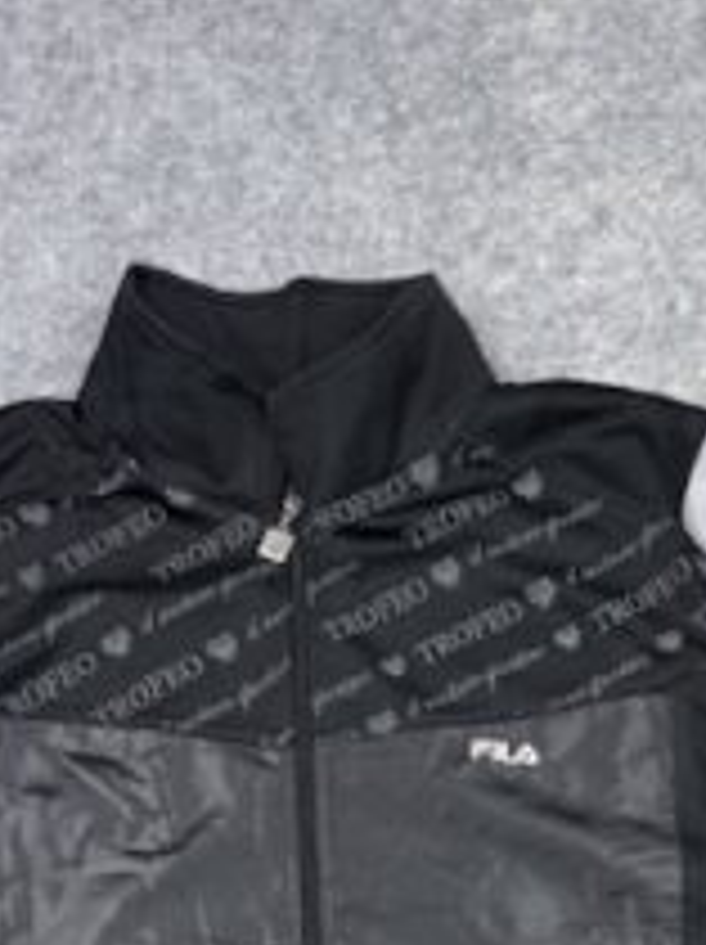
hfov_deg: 24.0
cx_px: 351
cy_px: 1046
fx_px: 1662
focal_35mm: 61
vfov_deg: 28.7
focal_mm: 6.76
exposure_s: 1/121
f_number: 1.78
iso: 64
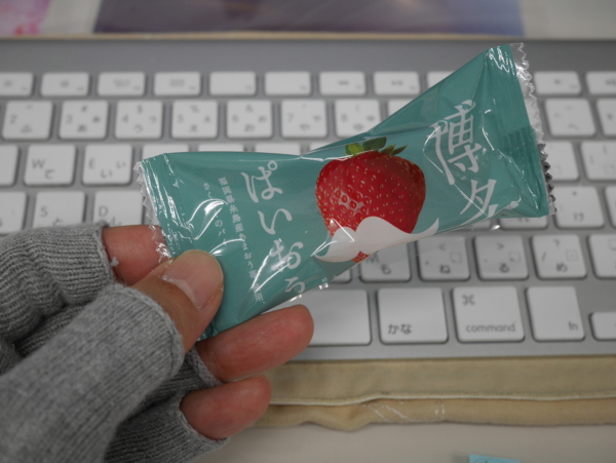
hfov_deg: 39.6
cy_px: 232
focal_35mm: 48
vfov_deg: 30.3
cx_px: 308
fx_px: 855
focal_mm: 24
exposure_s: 1/60
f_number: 5
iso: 250
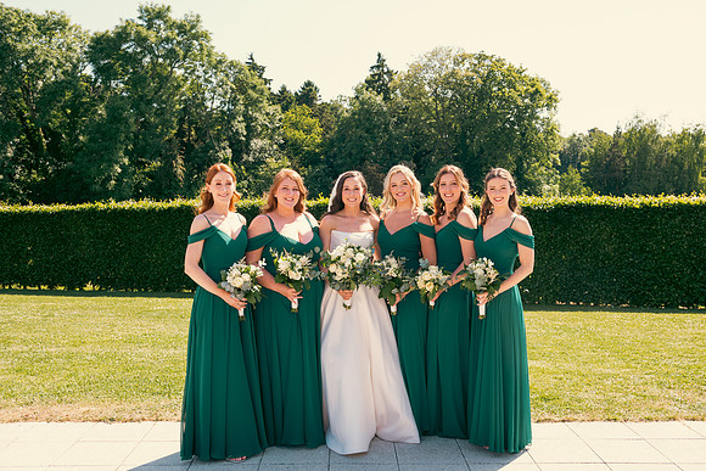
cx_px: 353
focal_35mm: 35
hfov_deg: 54.4
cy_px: 236
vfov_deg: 37.9
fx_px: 687
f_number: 6.3
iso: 125
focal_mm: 35
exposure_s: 1/200
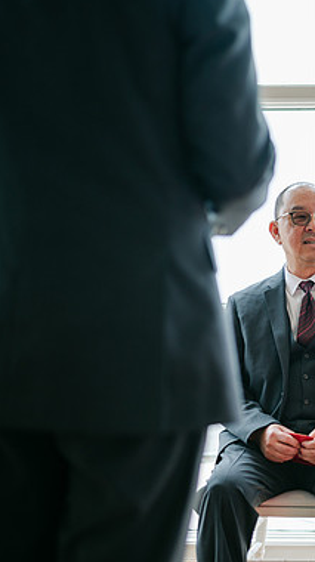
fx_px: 834
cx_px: 355
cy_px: 281
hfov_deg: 20.3
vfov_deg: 37.2
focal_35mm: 56
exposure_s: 1/1000
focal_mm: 35
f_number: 1.4
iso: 100
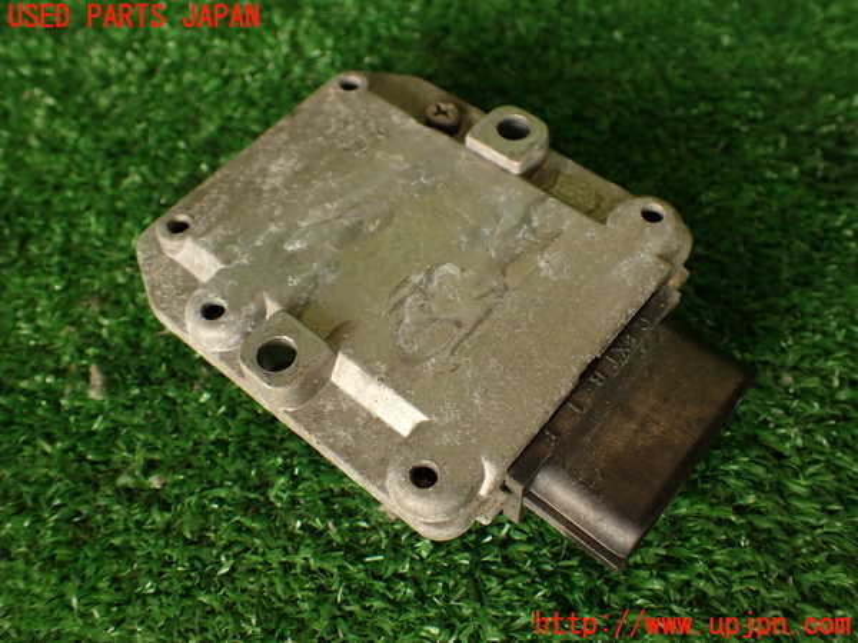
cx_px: 429
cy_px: 322
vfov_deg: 44.2
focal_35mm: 32
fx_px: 793
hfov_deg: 56.8
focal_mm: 5.79
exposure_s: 1/80
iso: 100
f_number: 2.4
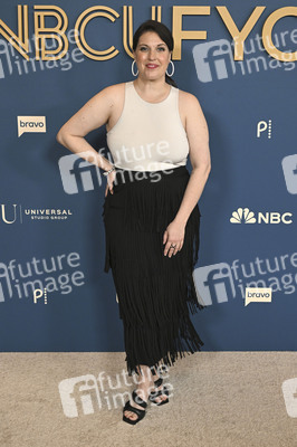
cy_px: 224
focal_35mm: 47
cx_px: 148
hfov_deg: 28.6
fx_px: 583
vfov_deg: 41.9
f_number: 5.6
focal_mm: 47
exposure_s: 1/320
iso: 2000
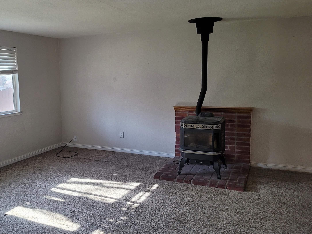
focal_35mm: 37
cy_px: 106
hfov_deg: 49.7
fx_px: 333
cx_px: 120
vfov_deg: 38.6
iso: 160
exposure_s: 1/120
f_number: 1.8
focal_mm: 5
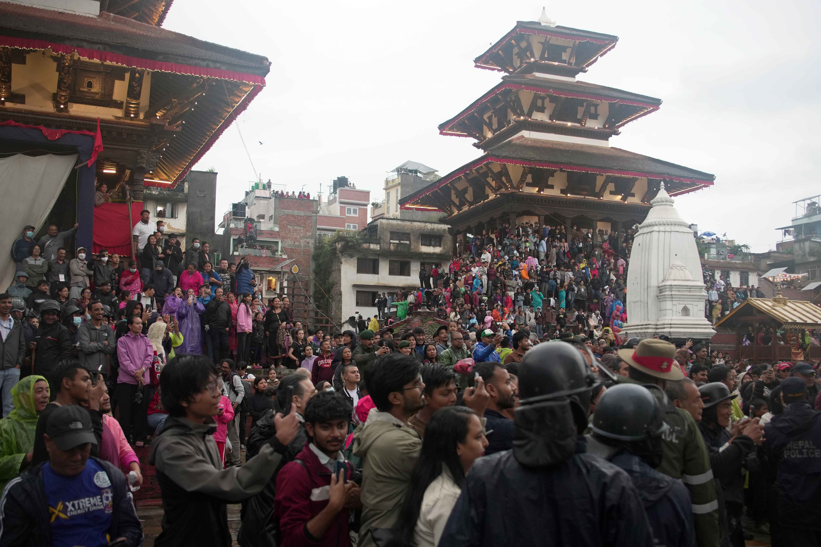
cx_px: 410
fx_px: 790
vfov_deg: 38.2
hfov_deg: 54.9
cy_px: 274
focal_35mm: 35
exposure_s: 1/160
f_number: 2.8
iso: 640
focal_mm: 23.1
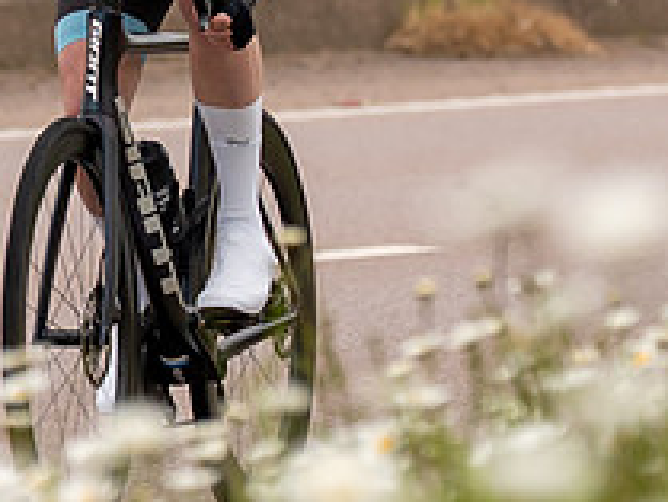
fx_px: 15061
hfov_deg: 2.5
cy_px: -107
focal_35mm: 780
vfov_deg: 1.9
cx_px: 146
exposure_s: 1/1000
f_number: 3.5
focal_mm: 116
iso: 200
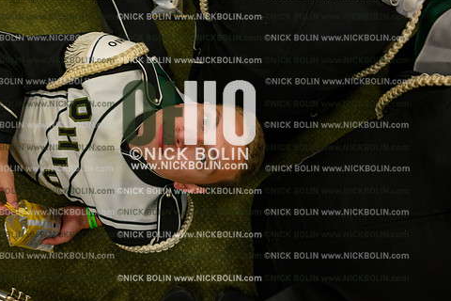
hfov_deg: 63.3
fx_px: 363
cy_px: 126
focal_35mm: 29
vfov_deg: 44.8
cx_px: 189
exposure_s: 1/100
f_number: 8
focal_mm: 24
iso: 2500
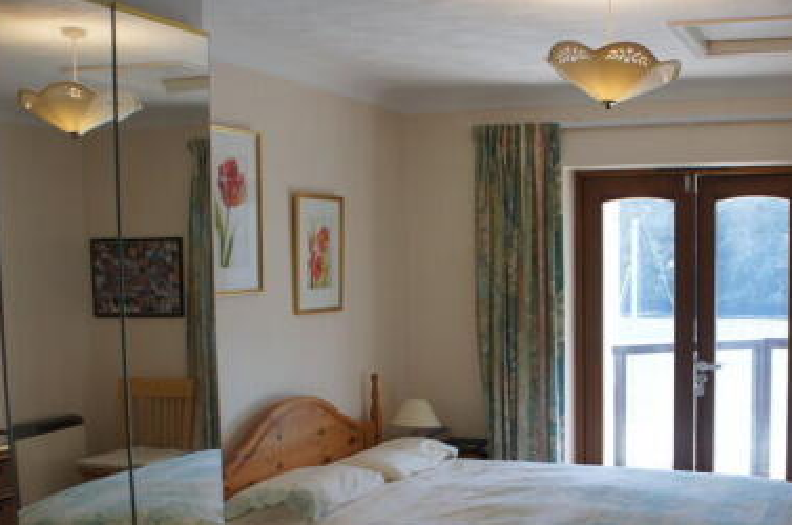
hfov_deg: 41.4
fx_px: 1032
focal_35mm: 47
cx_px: 536
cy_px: 403
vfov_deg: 28.1
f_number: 5.6
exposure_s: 1/60
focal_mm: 18
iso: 200
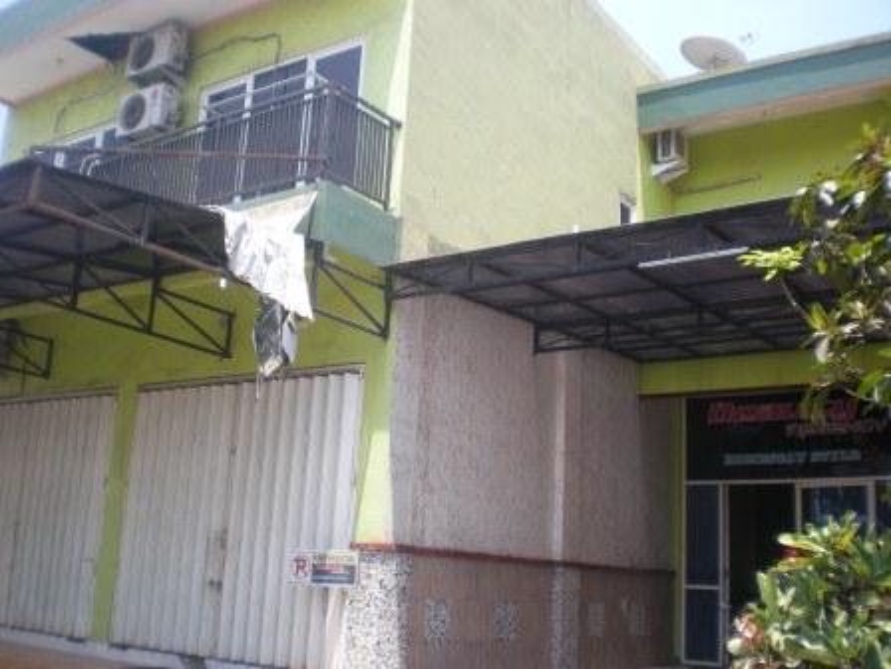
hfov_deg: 49.0
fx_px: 978
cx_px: 446
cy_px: 334
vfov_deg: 37.7
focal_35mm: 38
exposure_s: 1/212
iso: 64
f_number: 3.1
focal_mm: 6.3
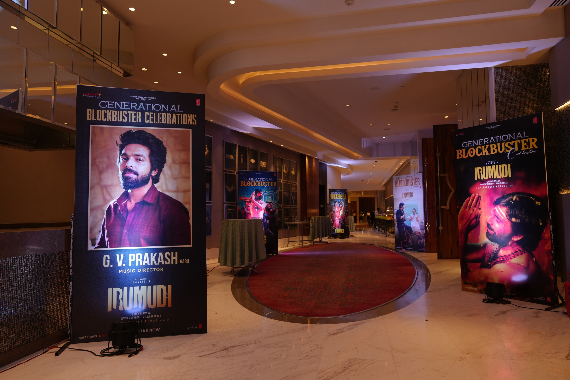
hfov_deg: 73.7
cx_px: 285
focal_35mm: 24
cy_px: 190
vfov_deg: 53.1
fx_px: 380
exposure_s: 1/160
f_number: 4
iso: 640
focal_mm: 24
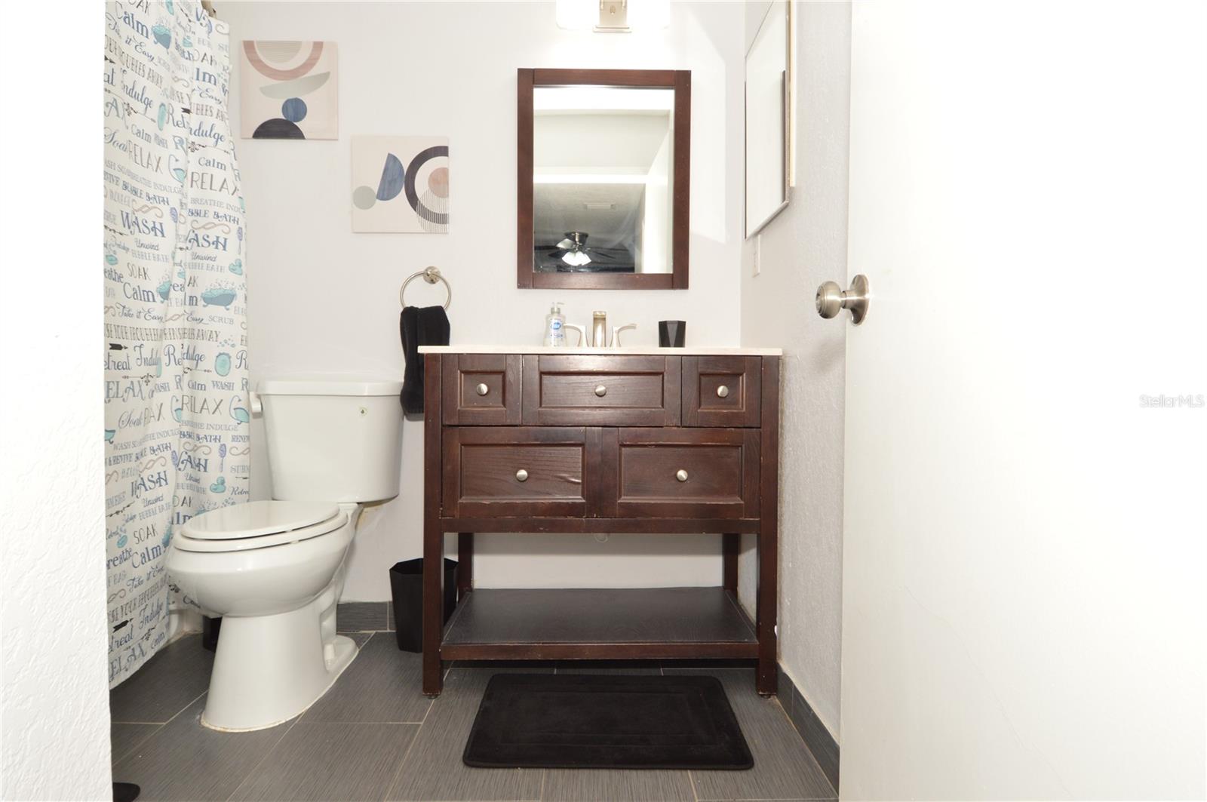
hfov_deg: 90.1
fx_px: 603
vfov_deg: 67.3
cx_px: 604
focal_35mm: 18
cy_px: 401
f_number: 8
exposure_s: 1/80
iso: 400
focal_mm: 12
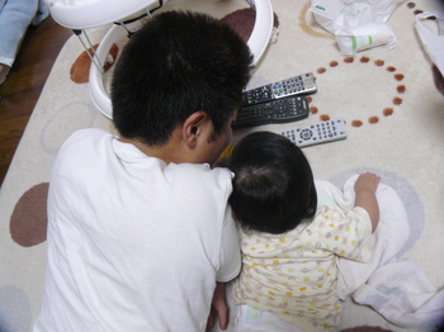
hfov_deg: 51.4
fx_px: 461
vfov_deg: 39.6
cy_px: 166
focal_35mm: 36
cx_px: 222
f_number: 2.8
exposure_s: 1/13
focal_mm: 6
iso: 200
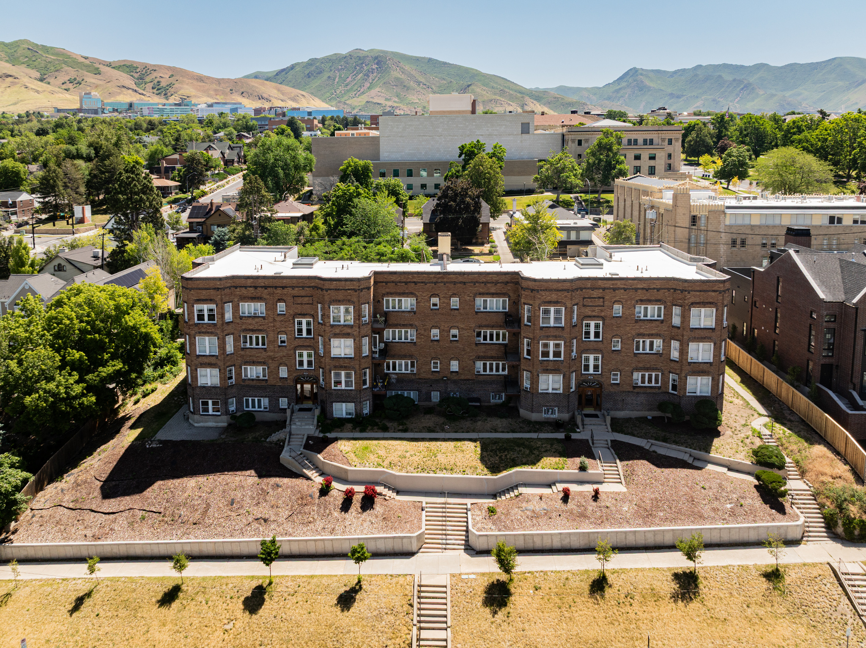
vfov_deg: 56.8
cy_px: 324
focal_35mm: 24
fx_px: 600
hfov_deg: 71.6
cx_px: 433
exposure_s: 1/1600
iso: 130
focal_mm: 12.29
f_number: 2.8
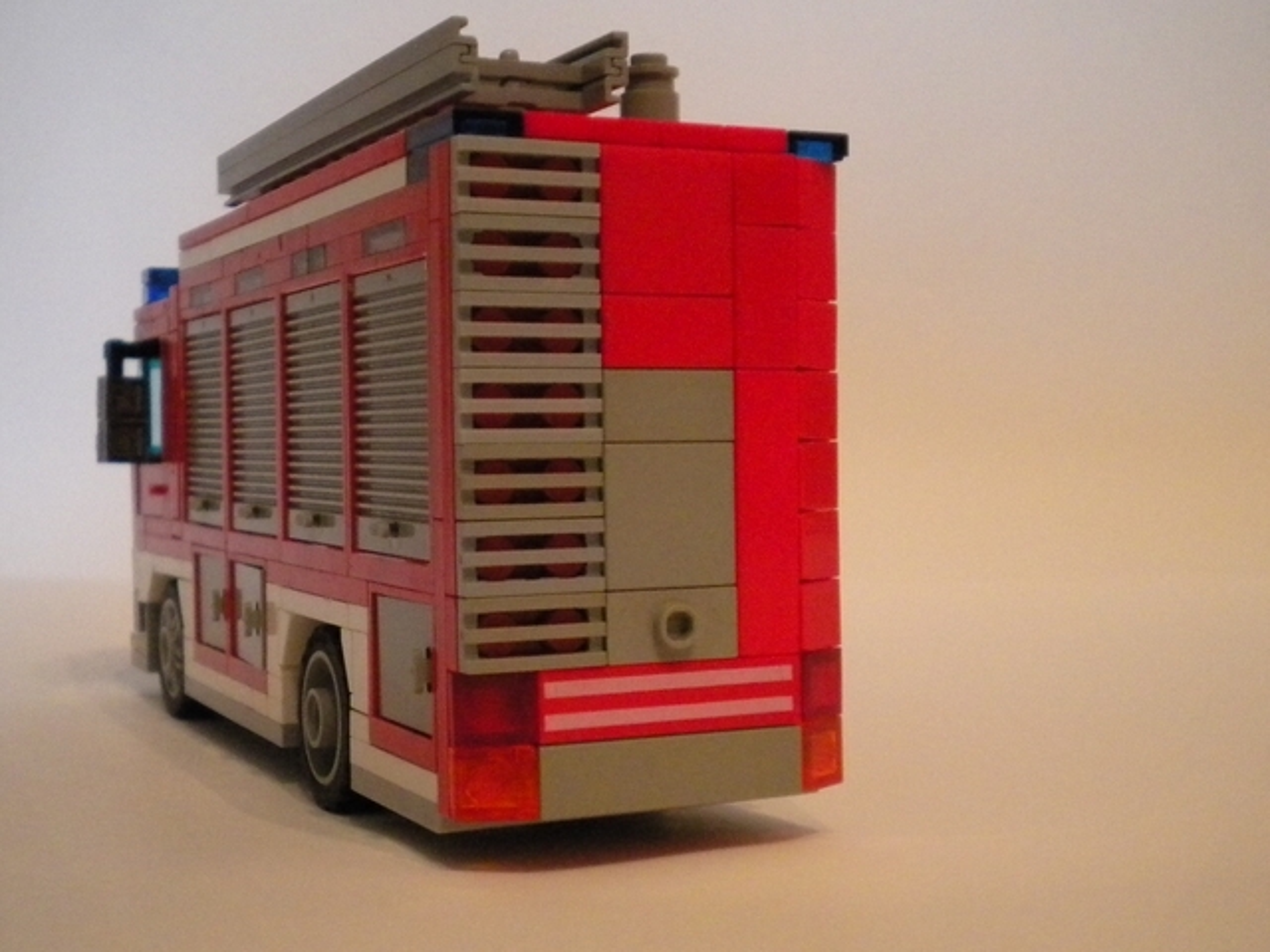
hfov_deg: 45.8
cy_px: 476
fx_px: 1504
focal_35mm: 41
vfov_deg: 35.1
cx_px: 635
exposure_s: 1/22.6
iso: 800
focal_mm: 7.4
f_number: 3.5
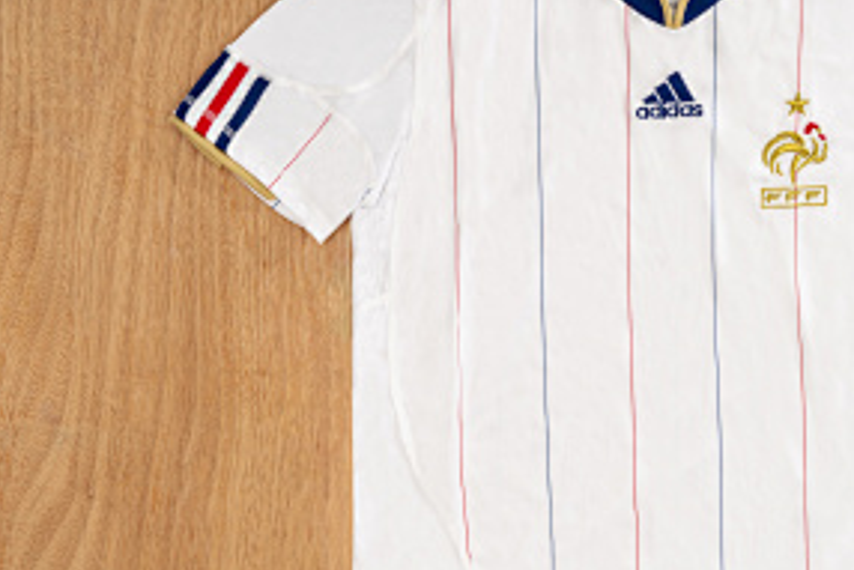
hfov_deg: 21.0
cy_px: 291
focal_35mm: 96
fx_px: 2278
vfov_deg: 14.3
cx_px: 657
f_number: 11
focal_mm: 55
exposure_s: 1/125
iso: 100
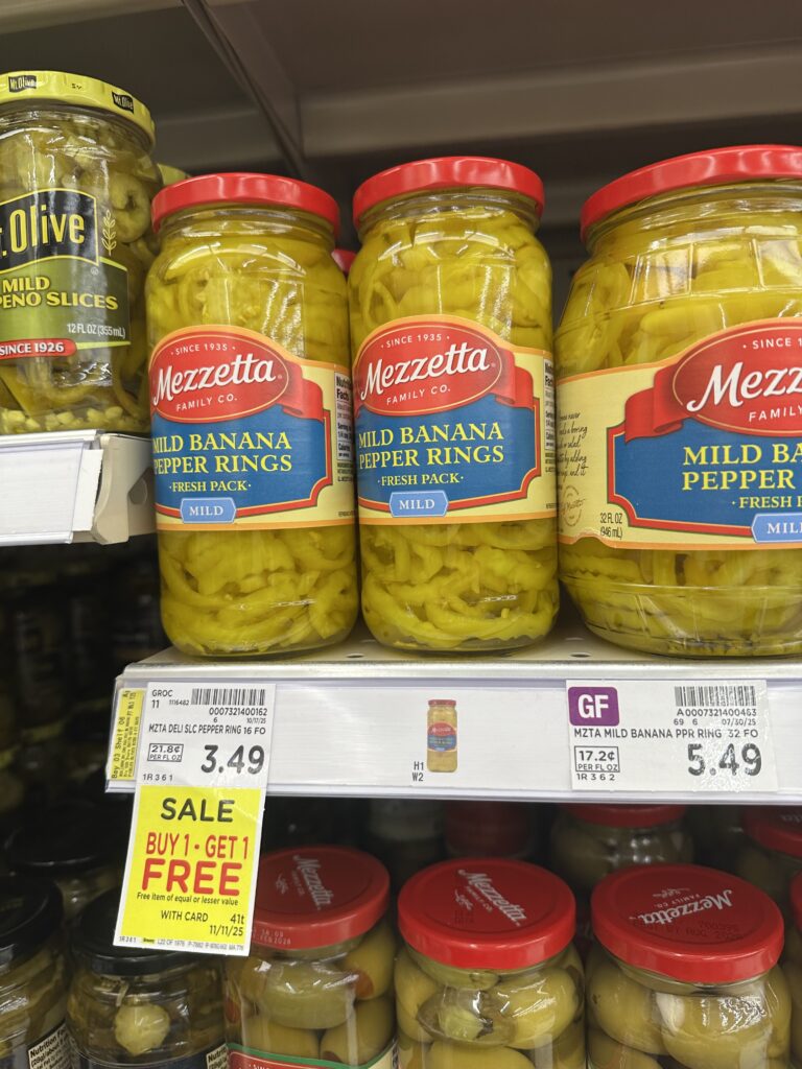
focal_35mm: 24
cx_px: 401
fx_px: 741
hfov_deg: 56.8
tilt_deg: -4.2
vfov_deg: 71.6
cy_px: 534
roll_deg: +2.8
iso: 125
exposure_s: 1/116
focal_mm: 6.86
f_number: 1.78
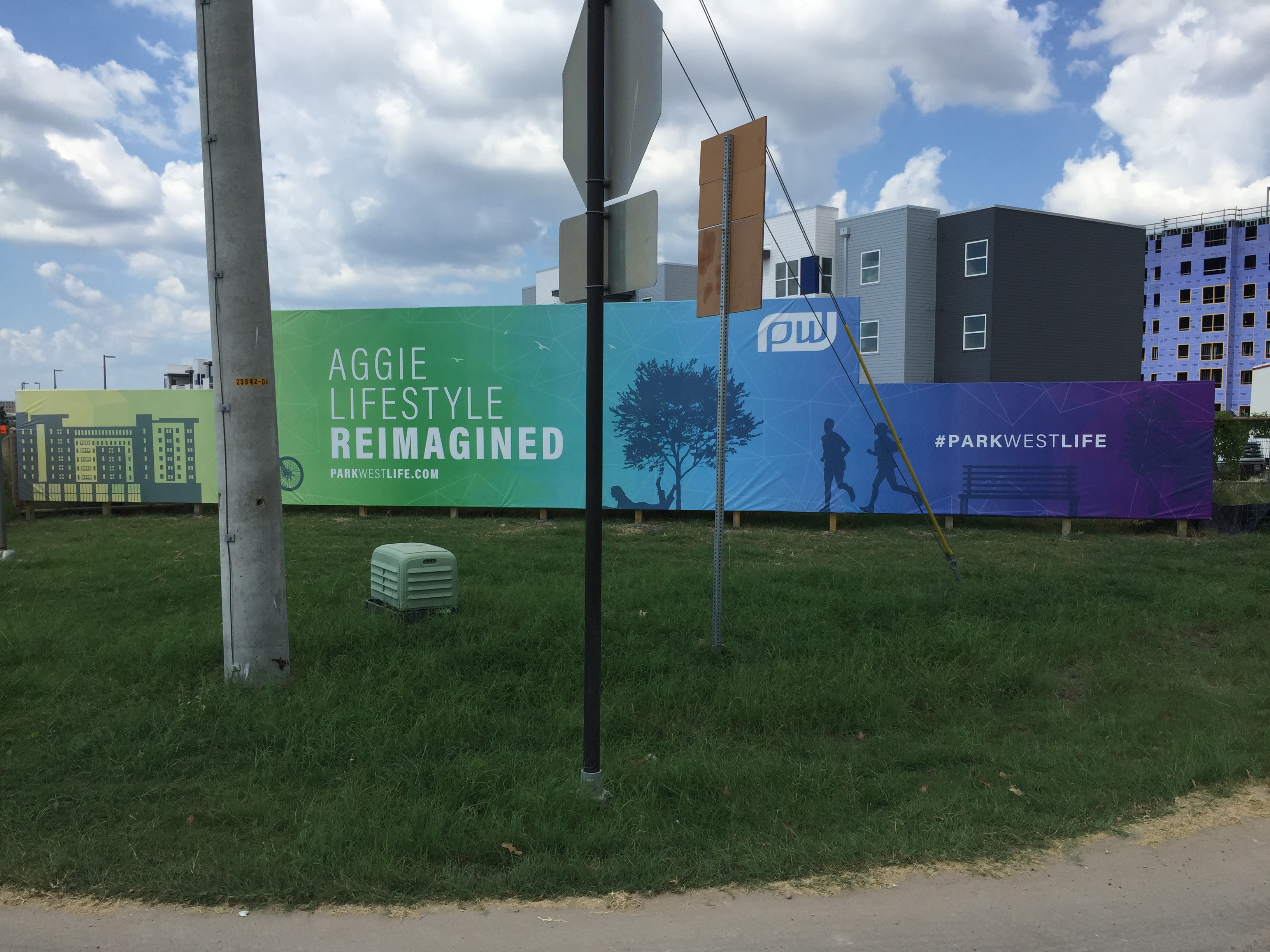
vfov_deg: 48.2
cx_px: 635
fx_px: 1064
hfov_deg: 61.7
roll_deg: -0.8
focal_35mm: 29
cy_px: 476
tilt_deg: -4.8
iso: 32
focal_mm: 4.15
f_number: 2.2
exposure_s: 1/2639
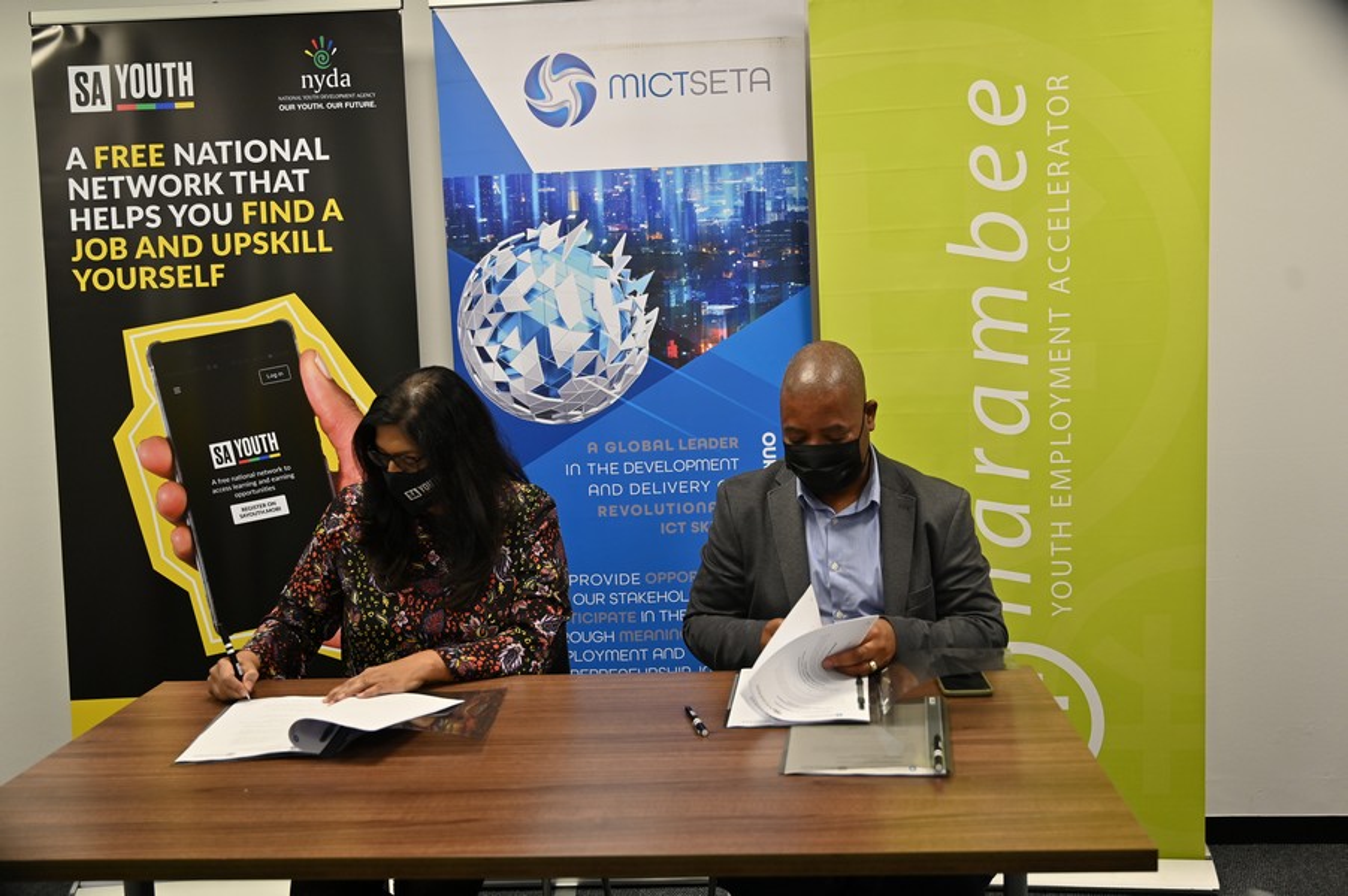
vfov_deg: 37.8
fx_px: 1310
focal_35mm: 35
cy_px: 448
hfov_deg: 54.5
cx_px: 674
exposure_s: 1/40
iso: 400
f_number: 4
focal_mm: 35
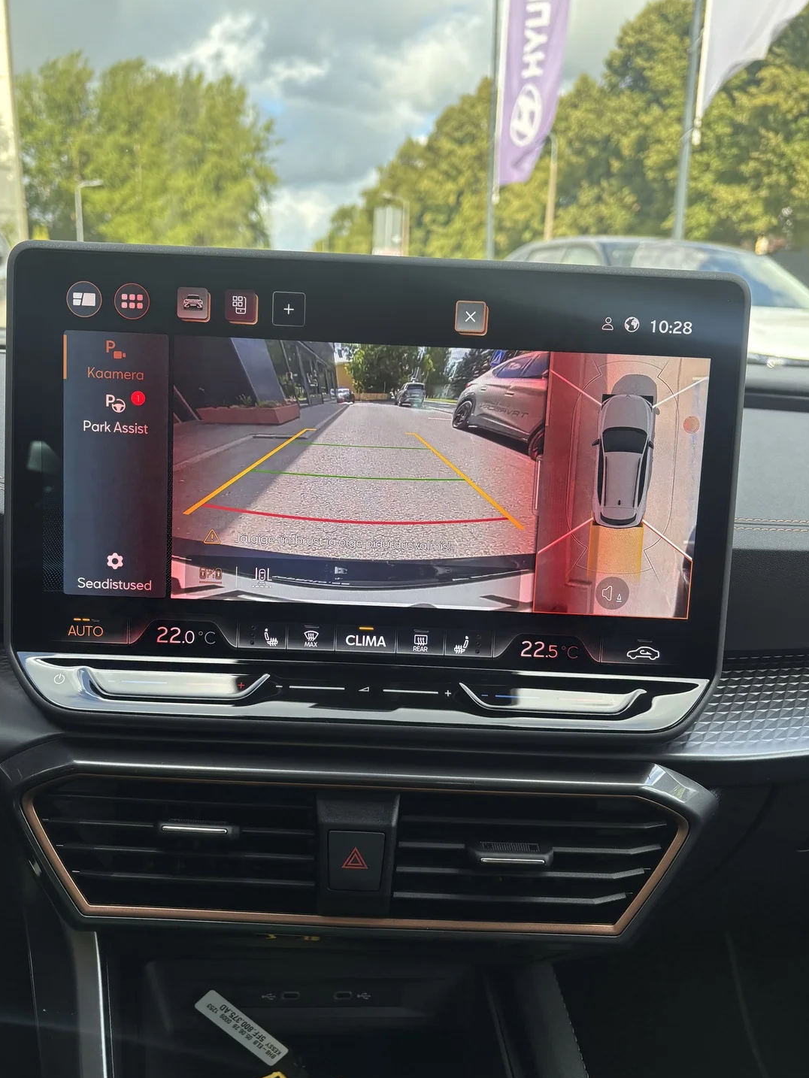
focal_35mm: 29
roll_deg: -1.7
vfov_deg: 61.7
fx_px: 903
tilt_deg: -13.5
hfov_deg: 48.2
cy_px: 534
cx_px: 373
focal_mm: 5.96
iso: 50
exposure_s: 1/330
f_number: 1.6
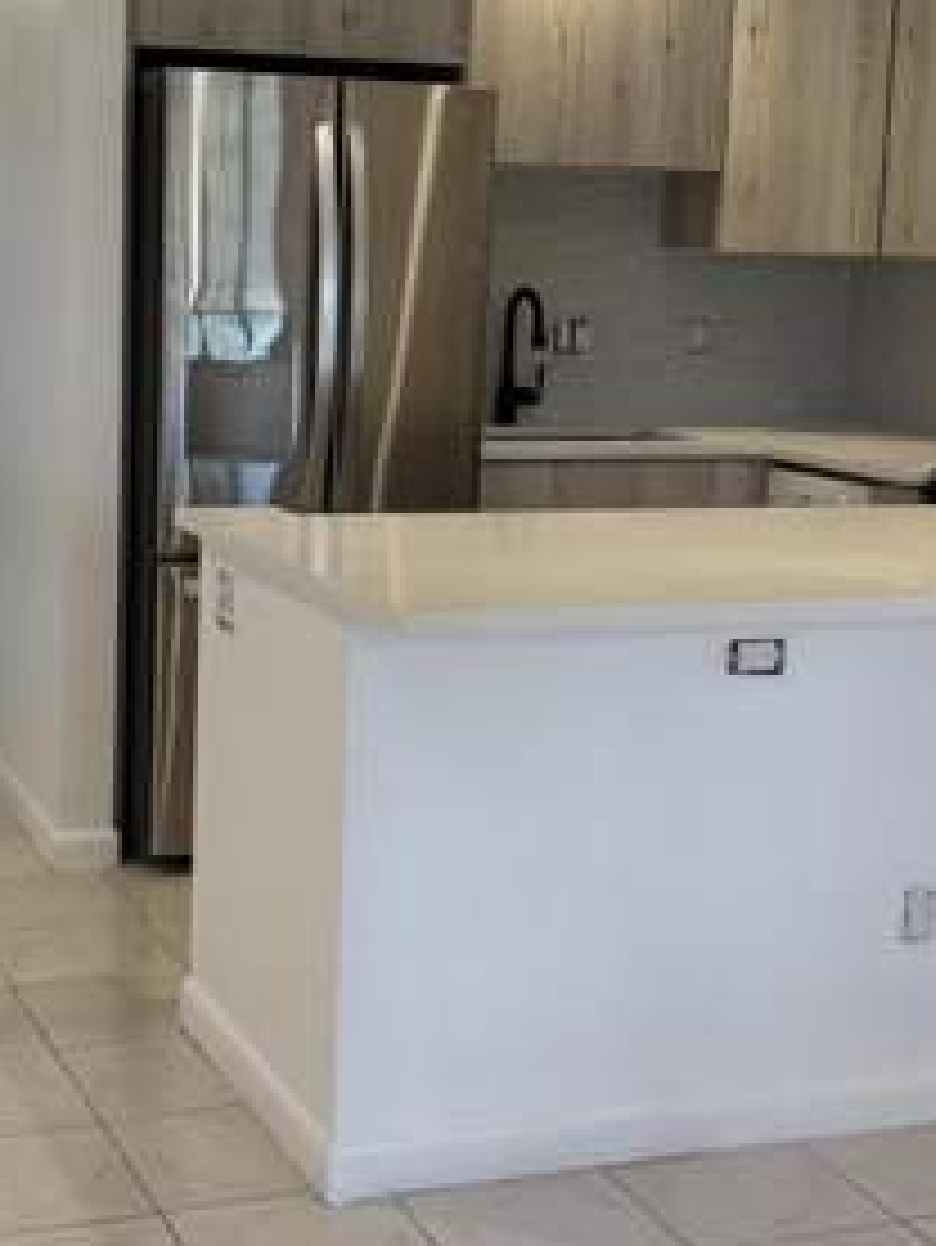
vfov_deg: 32.1
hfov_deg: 24.4
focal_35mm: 60
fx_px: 2161
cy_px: 531
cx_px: 342
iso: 100
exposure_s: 1/120
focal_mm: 5.96
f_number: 1.6
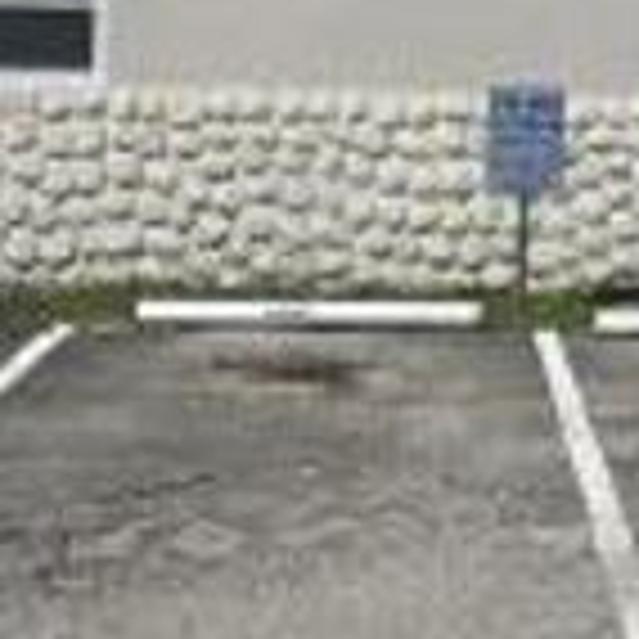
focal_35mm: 81
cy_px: 56
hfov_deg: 20.9
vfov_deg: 20.9
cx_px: 585
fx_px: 1692
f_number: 1.8
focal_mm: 4.25
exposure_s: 1/5714
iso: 25
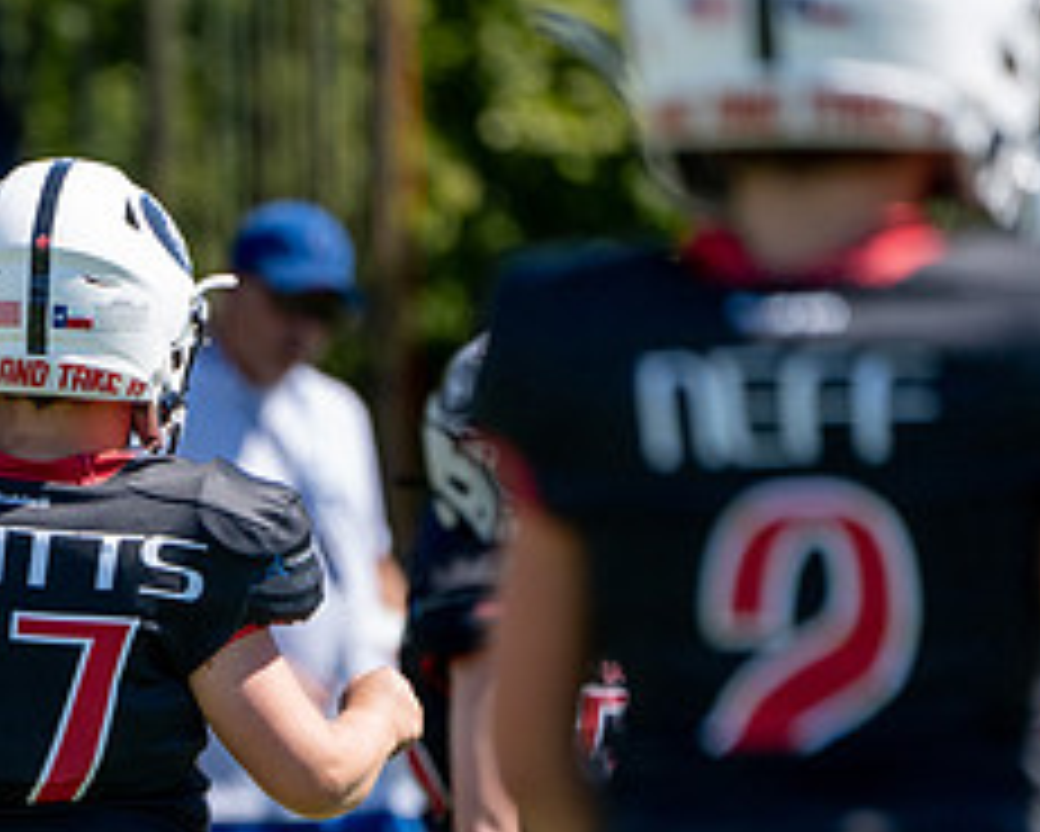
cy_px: 818
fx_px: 33318
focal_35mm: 1082
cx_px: -64
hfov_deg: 1.8
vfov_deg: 1.4
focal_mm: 400
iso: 320
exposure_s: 1/1250
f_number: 5.6
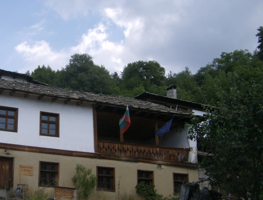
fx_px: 435
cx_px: 70
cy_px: 101
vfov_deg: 25.9
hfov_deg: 33.1
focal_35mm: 57
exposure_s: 1/416
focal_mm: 6
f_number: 4.7
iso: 100
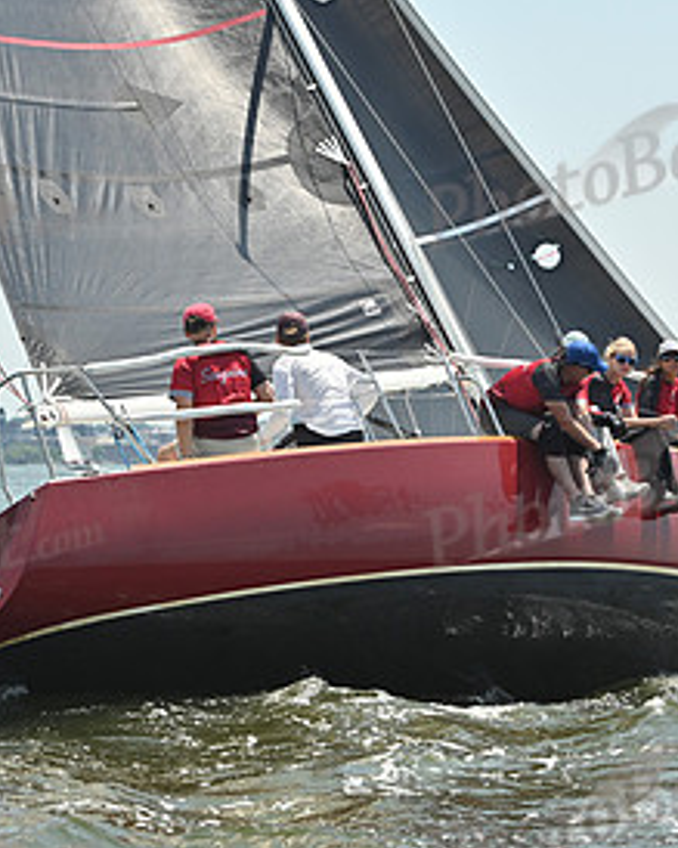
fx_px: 3488
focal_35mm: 139
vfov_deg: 13.9
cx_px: 266
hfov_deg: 11.1
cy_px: 373
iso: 320
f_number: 7.1
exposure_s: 1/1250
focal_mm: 70
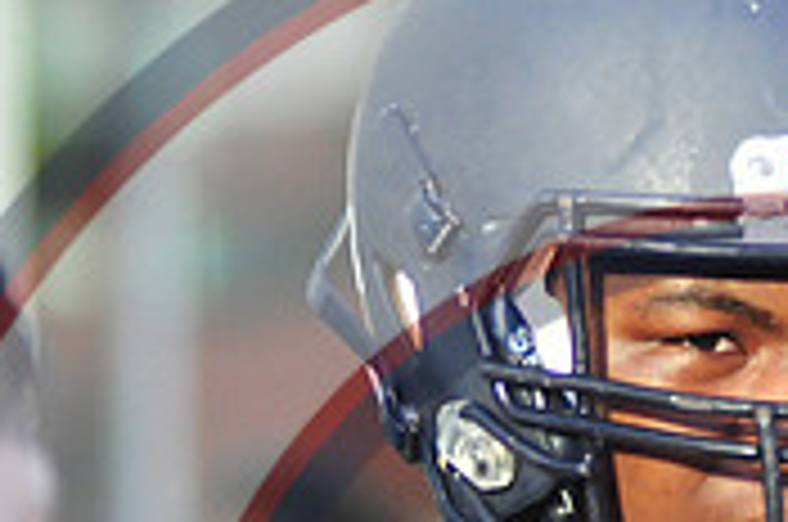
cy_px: 677
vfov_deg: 2.2
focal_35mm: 623
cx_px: 788
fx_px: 13604
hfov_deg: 3.3
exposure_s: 1/5000
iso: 1600
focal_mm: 125
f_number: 2.8
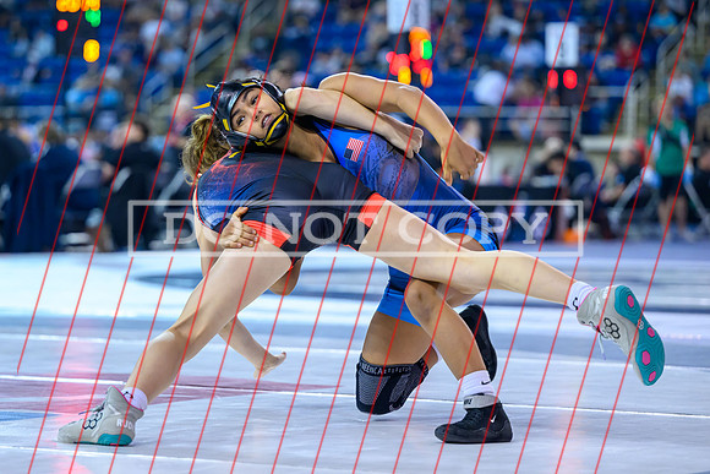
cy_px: 186
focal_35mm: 136
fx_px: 2688
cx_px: 288
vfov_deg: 10.1
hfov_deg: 15.0
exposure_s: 1/800
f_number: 2.8
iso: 2500
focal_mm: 110
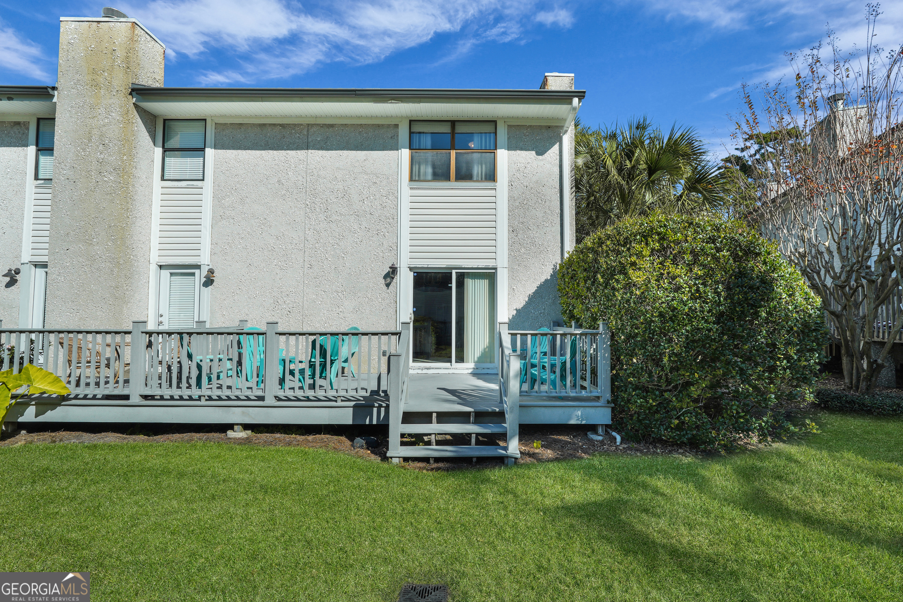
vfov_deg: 73.7
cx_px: 452
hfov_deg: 96.7
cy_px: 301
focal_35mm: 16
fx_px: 401
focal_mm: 16
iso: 320
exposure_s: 1/640
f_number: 9
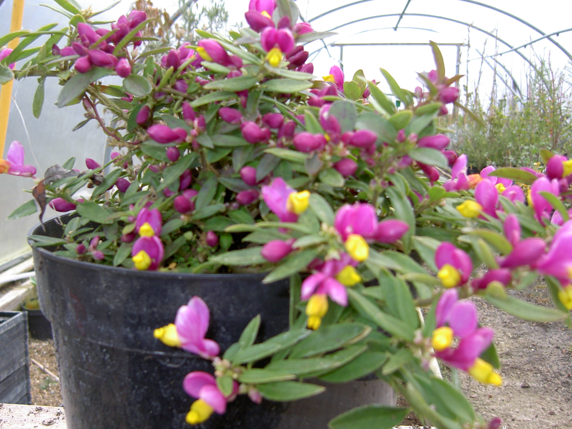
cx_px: 275
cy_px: 223
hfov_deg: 45.8
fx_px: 678
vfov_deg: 35.1
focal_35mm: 41
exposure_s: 1/125
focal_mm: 5.6
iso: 50
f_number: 2.8
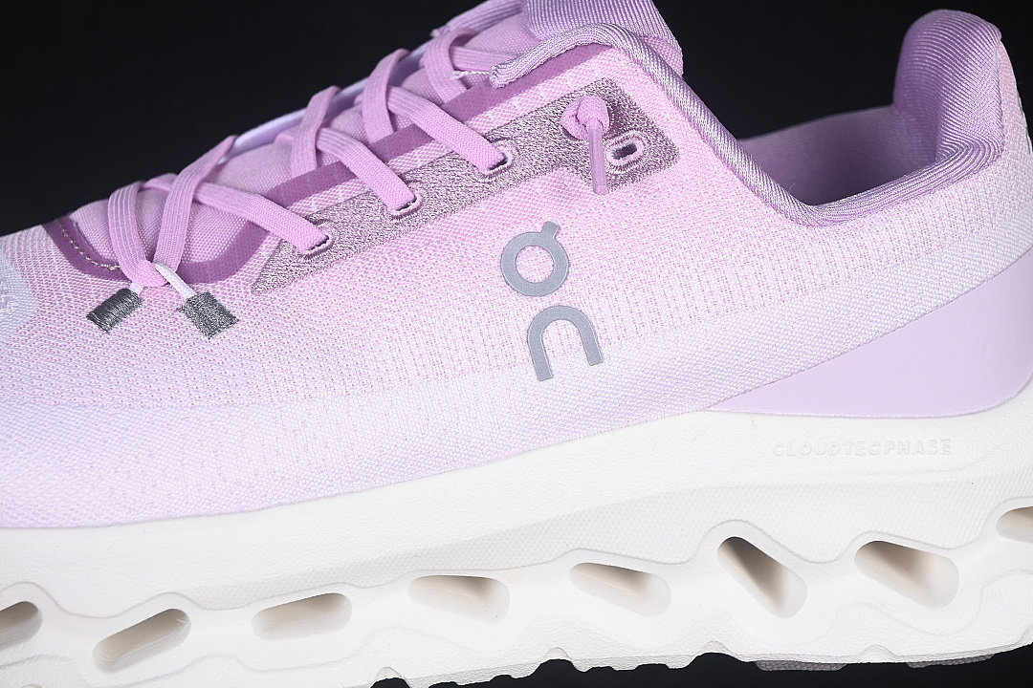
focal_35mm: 75
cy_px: 344
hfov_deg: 27.0
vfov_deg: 18.2
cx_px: 516
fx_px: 2152
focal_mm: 50
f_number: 7.1
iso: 160
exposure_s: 1/80
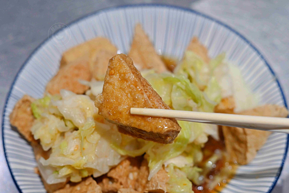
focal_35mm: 75
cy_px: 96
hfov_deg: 27.0
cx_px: 144
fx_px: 602
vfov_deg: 18.2
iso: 400
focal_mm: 50
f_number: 3.2
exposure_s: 1/200
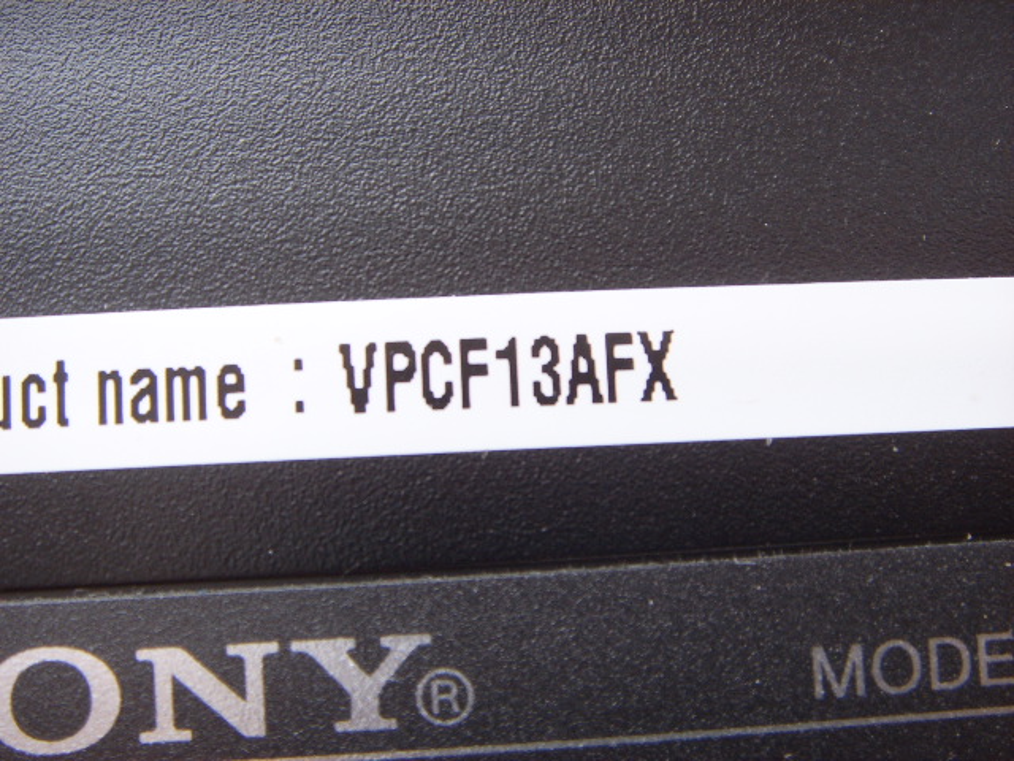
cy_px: 380
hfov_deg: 47.9
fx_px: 1142
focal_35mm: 39
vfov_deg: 36.8
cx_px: 507
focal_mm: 6.6
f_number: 3.5
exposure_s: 1/30
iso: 63
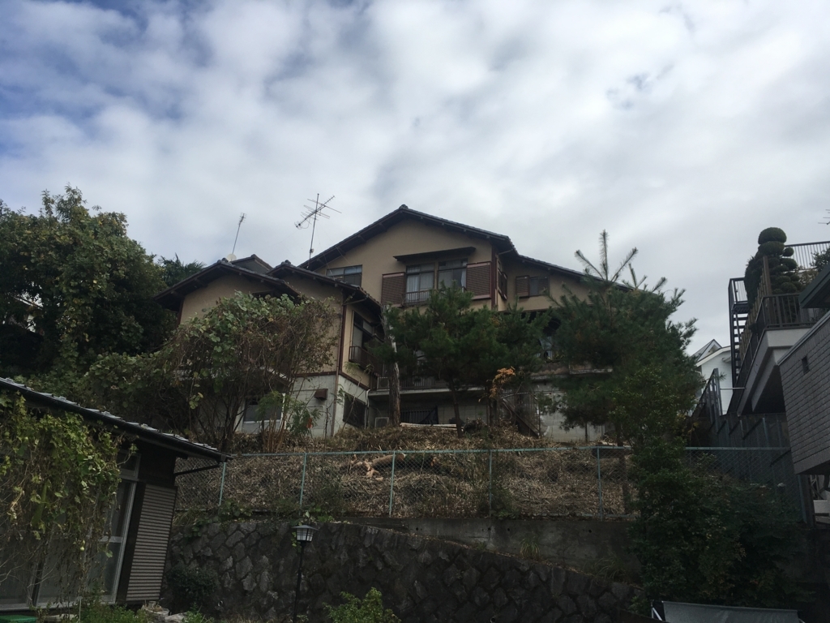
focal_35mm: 29
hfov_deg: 61.7
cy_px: 312
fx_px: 695
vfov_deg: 48.2
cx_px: 415
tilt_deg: +19.5
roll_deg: -2.2
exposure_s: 1/1709
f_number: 2.2
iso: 25
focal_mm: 4.15
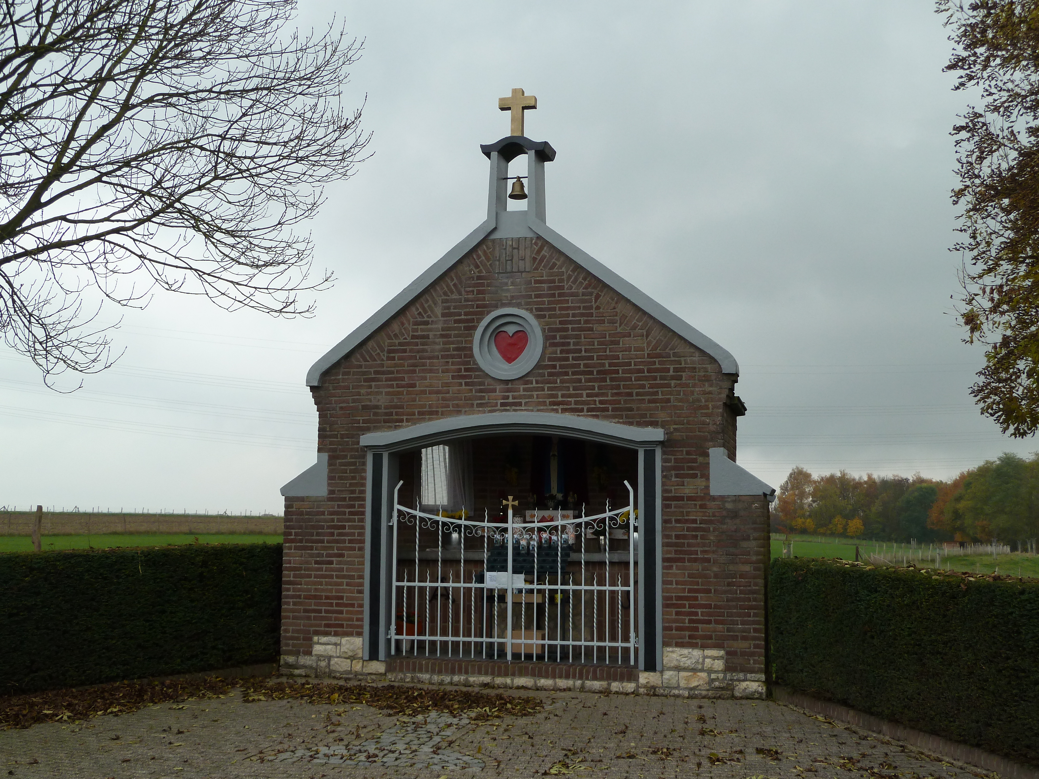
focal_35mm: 40
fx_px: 1201
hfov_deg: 46.8
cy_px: 390
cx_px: 520
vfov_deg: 36.0
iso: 100
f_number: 3.6
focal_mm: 6.5
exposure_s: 1/30
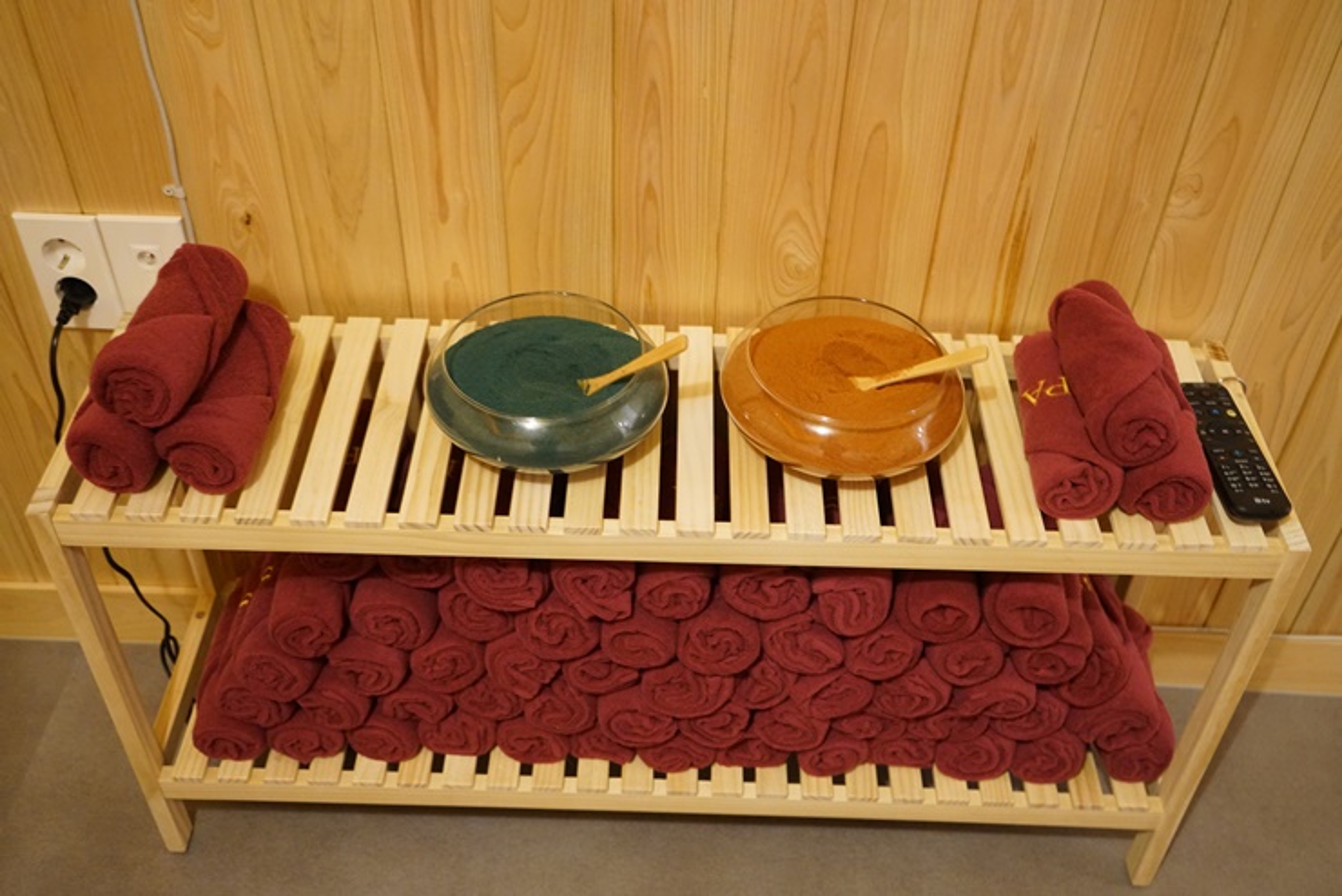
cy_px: 448
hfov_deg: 53.1
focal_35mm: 36
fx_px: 1342
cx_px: 671
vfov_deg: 36.9
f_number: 4
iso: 6400
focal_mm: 36
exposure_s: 1/25
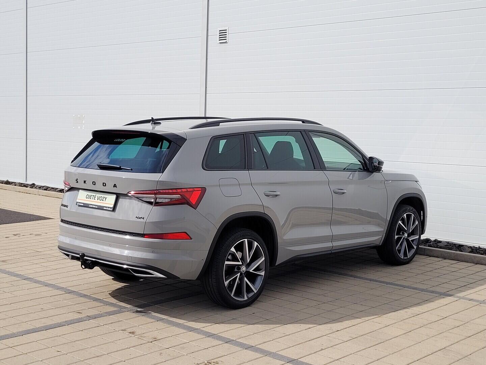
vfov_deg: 53.1
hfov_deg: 67.3
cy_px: 182
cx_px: 243
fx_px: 365
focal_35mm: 26
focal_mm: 5.4
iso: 40
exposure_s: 1/2715
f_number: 1.8
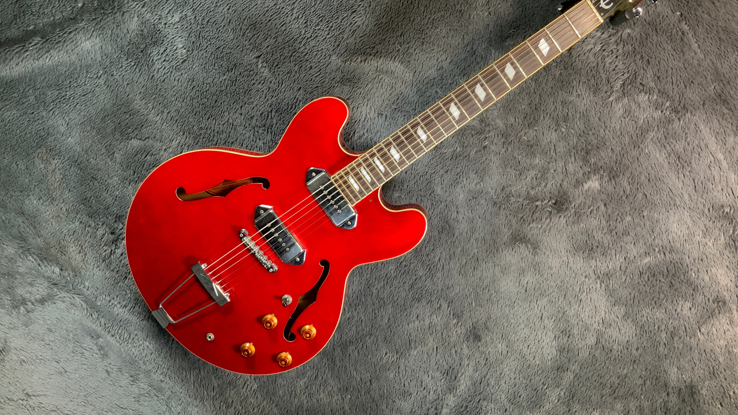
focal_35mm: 32
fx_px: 626
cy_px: 178
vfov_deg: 36.6
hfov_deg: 61.0
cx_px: 371
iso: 64
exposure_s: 1/104
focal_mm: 3
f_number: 1.8
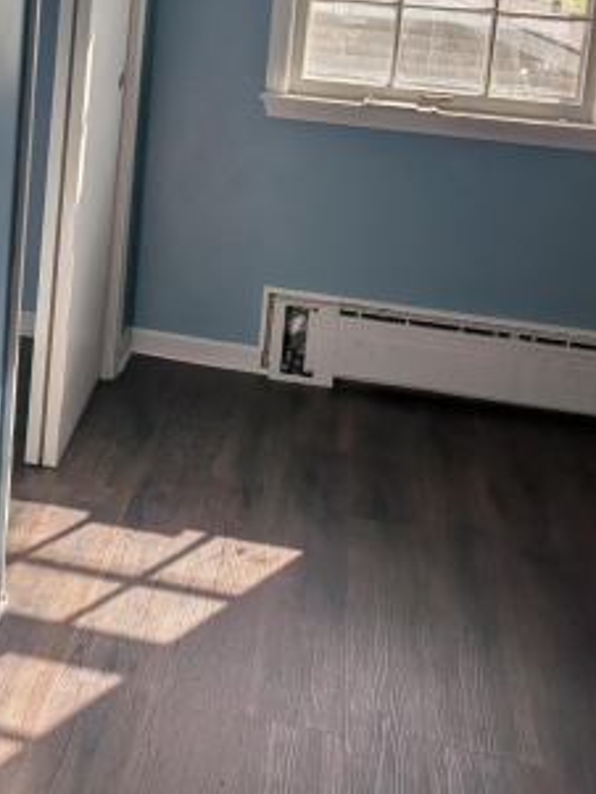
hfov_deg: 26.9
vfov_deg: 34.0
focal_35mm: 53
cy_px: 66
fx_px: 1216
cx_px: 100
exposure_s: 1/735
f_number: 1.68
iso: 19
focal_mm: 6.9
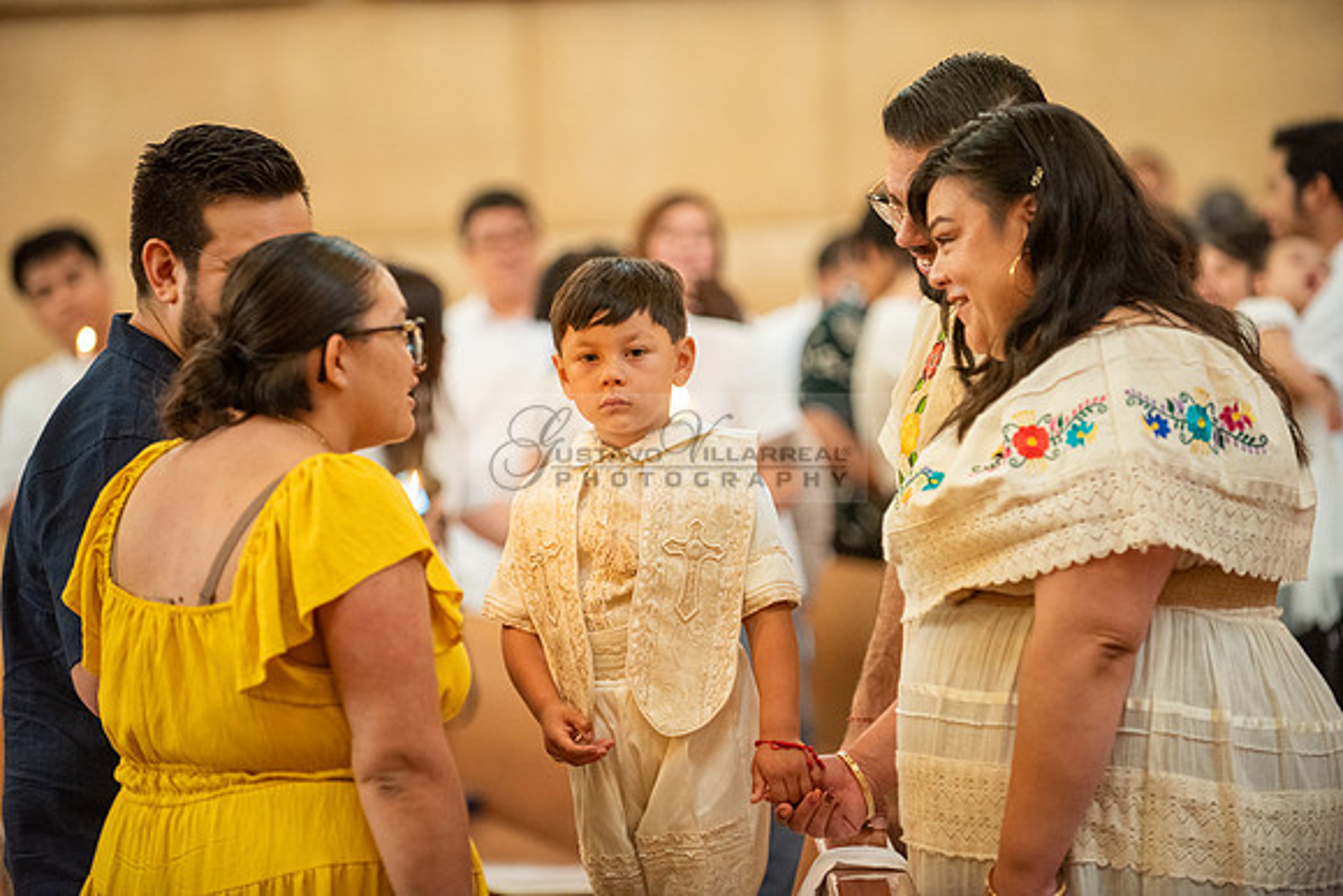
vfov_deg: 8.9
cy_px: 448
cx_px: 672
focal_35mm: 155
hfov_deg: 13.2
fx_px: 5783
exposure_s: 1/80
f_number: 2.8
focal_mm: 155
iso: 2000
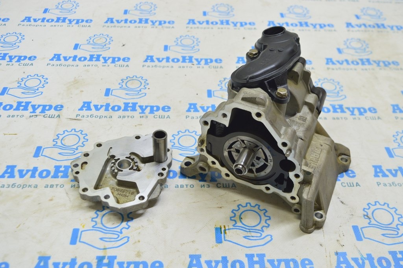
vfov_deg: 34.2
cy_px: 134
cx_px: 202
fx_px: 436
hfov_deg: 49.6
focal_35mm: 39
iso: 400
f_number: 5.6
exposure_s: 1/20
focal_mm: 26
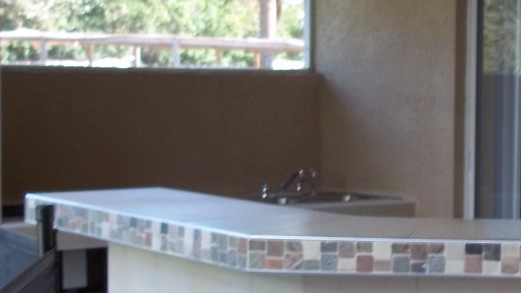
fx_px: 1340
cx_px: 466
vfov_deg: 12.5
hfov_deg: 21.5
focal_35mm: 97
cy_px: 153
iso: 80
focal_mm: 6.5
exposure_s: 1/60
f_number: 3.1
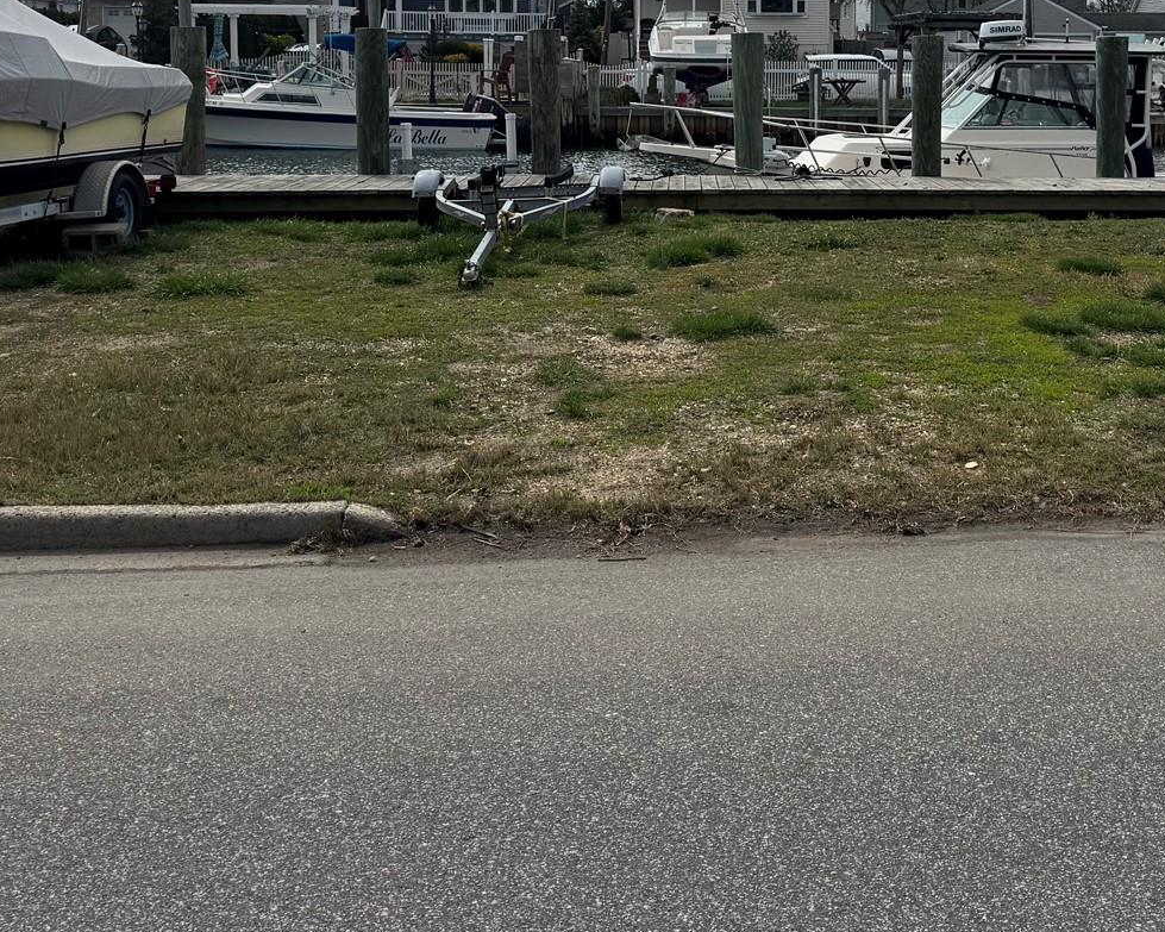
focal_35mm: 49
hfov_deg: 37.4
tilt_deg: -5.2
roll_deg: +0.4
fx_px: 1689
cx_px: 819
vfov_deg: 29.8
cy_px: 139
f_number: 1.78
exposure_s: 1/12346
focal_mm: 6.76
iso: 64
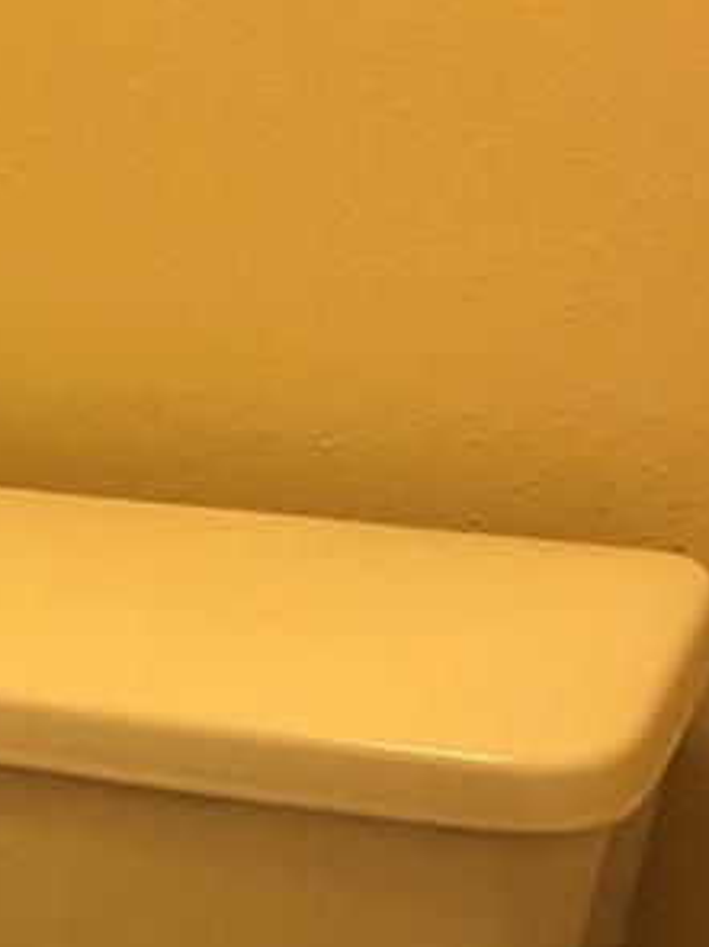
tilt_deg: -26.2
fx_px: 3115
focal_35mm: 114
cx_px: -610
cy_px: 764
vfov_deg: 17.1
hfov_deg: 11.9
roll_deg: +4.0
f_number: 1.8
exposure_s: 1/15
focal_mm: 3.99
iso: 40
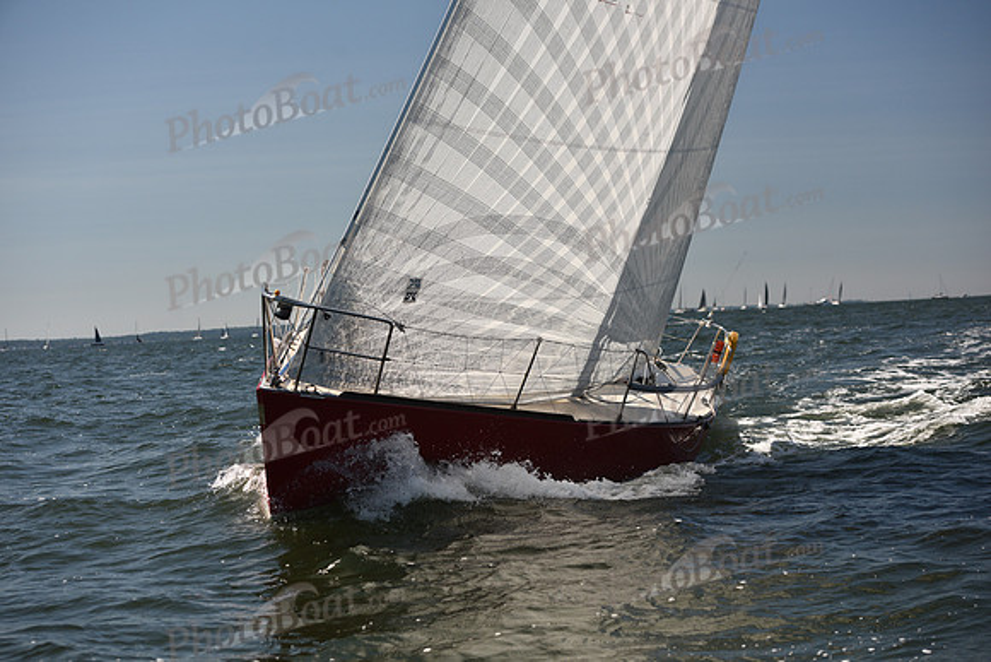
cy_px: 331
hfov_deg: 28.8
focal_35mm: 70
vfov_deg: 19.5
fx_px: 1927
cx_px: 496
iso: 250
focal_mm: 70
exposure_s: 1/1250
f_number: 4
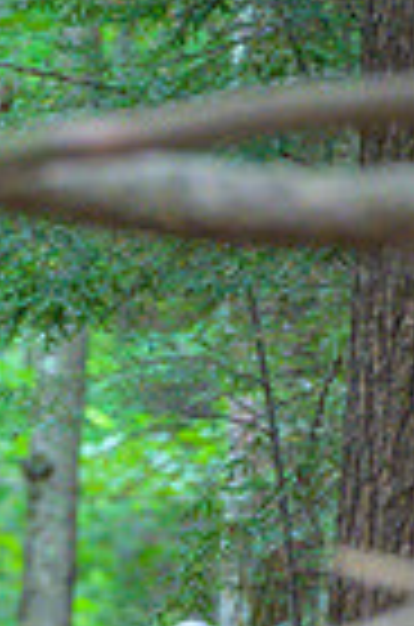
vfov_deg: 3.2
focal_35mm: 648
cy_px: 928
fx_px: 11233
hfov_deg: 2.1
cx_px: -124
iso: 8000
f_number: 4
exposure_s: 1/200
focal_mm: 200
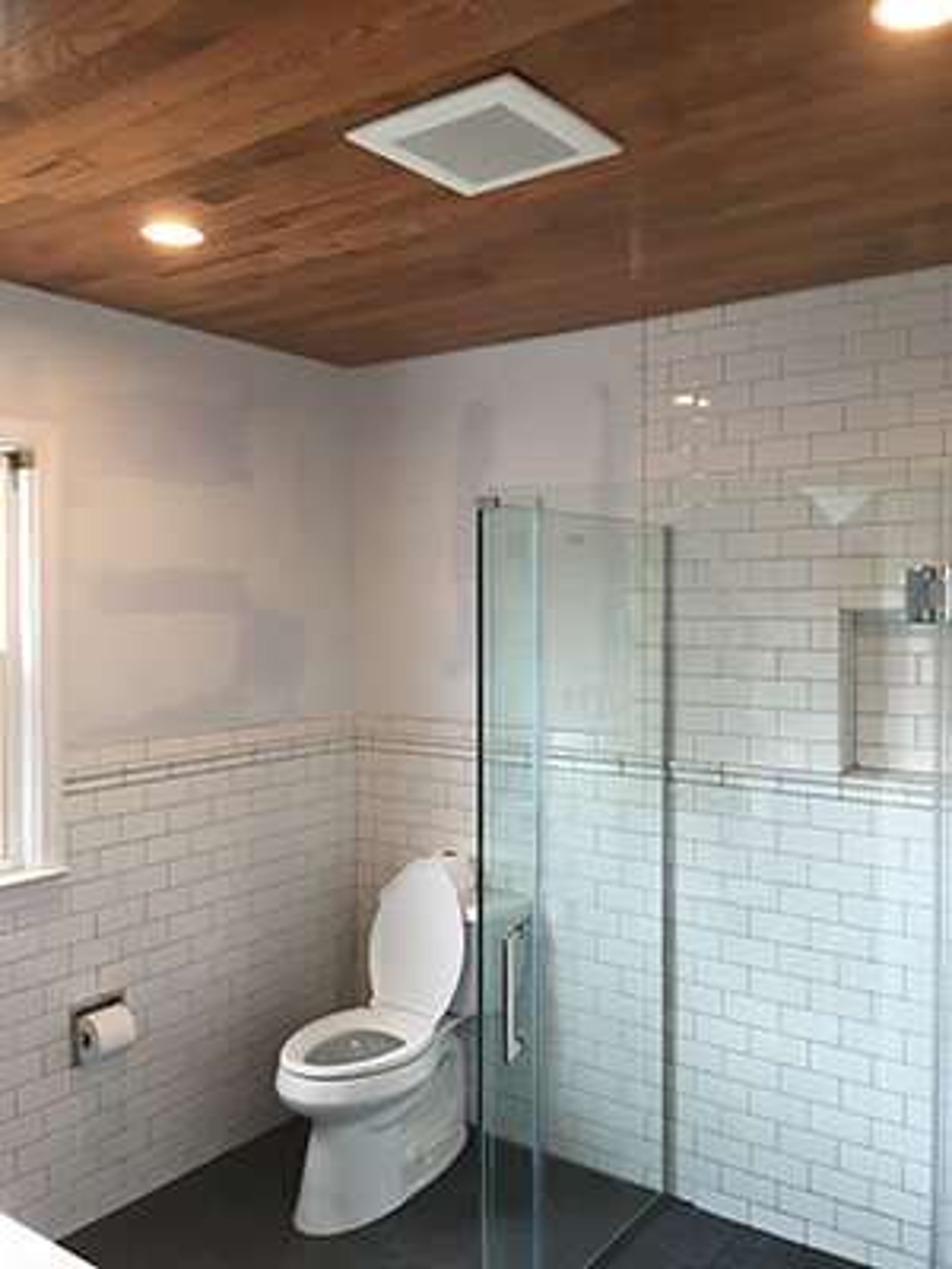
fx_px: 1063
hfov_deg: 48.2
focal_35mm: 29
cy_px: 634
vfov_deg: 61.7
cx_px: 476
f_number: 2.2
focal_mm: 4.15
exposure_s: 1/30
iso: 32
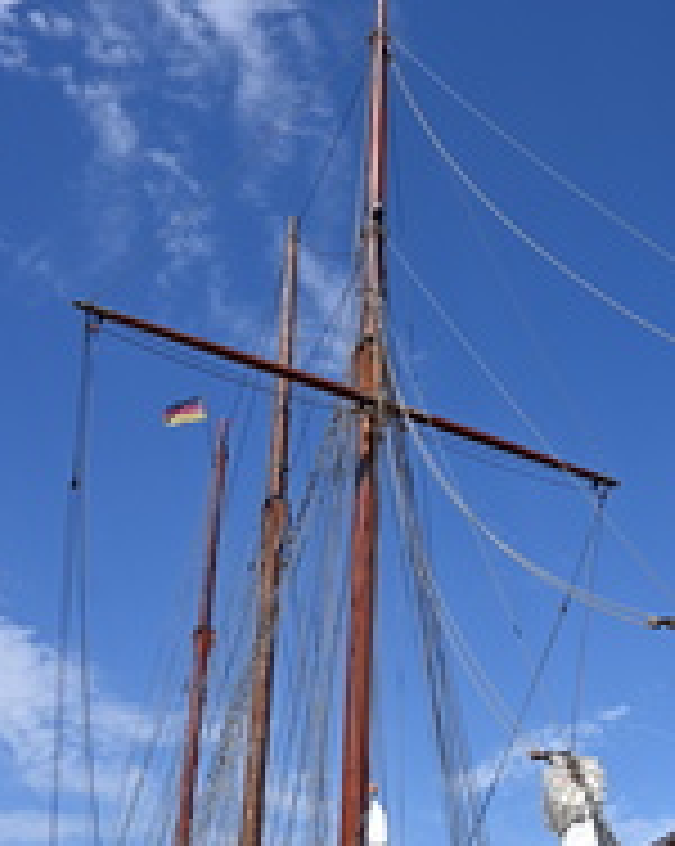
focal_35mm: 48
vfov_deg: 38.0
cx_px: 556
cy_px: 612
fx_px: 1201
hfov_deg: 30.5
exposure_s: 1/400
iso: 100
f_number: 8
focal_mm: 16
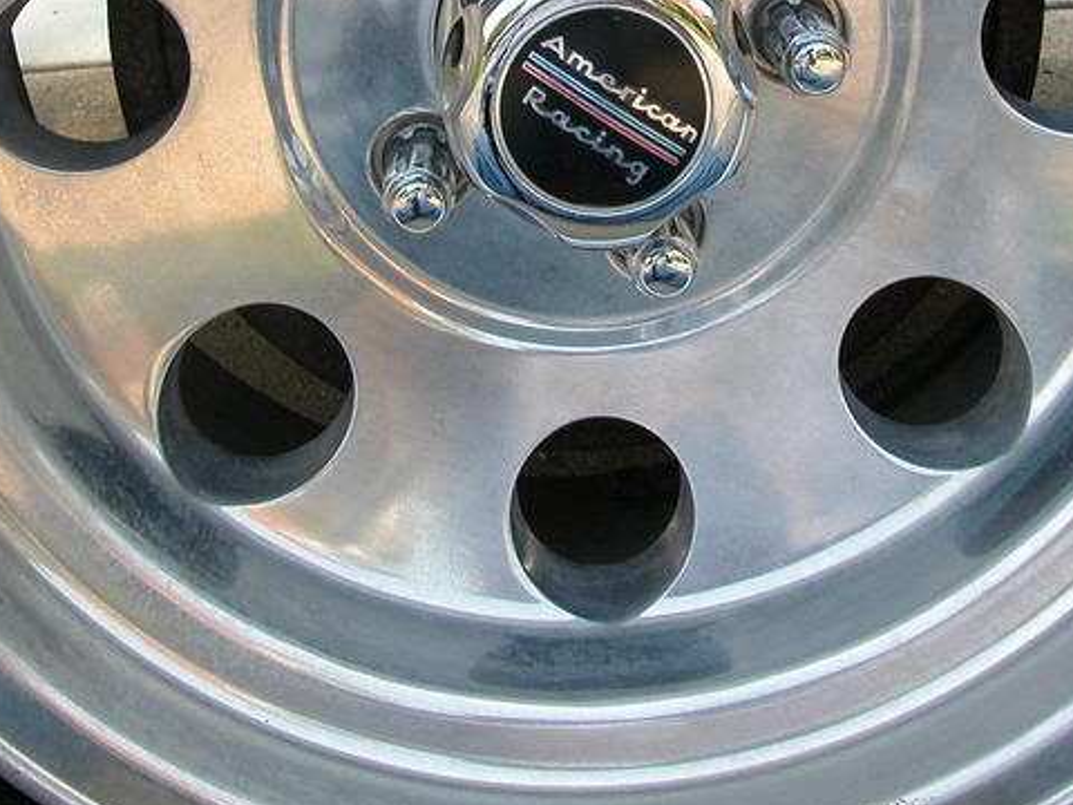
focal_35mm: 56
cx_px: 644
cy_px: 11
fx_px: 1736
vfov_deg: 24.9
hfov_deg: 34.2
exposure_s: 1/175
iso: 100
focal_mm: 7.1
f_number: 5
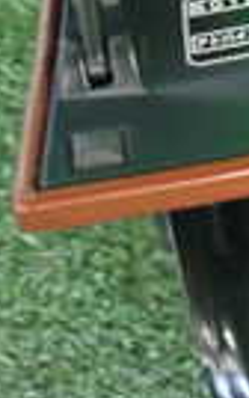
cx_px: 628
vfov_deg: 14.5
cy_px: 15
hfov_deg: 8.4
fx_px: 1538
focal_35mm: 142
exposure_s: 1/30
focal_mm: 5.4
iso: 500
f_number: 2.3
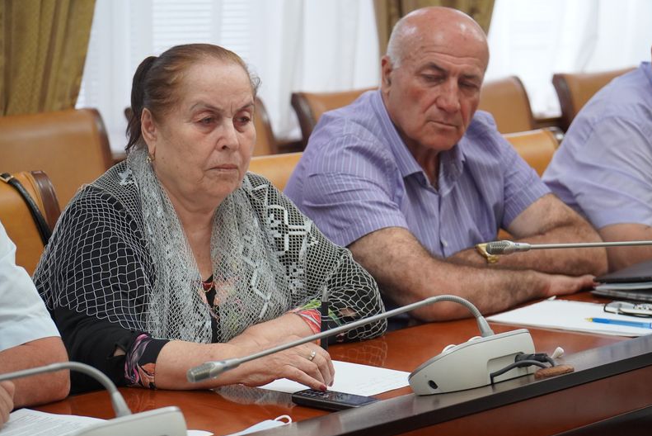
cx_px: 329
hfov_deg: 21.7
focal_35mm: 94
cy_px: 219
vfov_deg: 14.6
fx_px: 1703
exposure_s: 1/160
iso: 2000
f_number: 4
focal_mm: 62
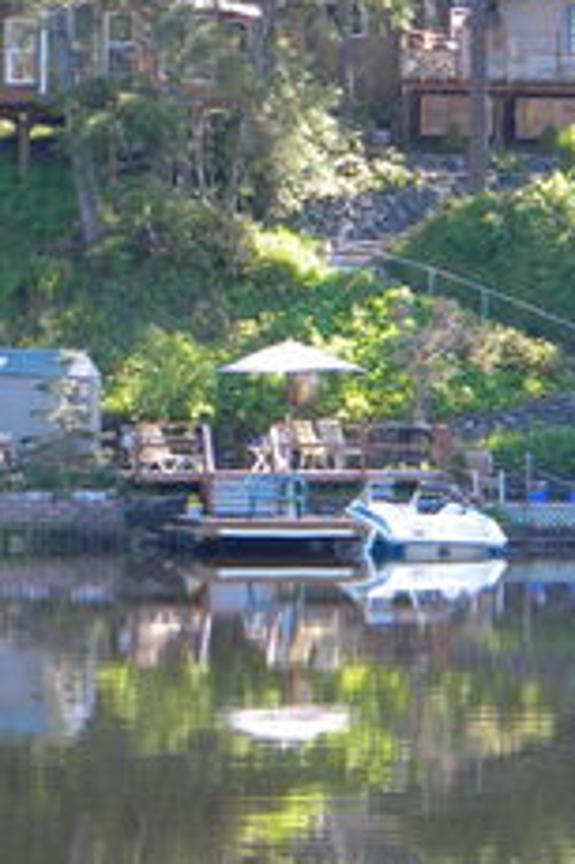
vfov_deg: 10.9
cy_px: 205
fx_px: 4511
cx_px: 639
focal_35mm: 188
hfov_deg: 7.3
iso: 80
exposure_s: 1/59
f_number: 4.5
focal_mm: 15.1
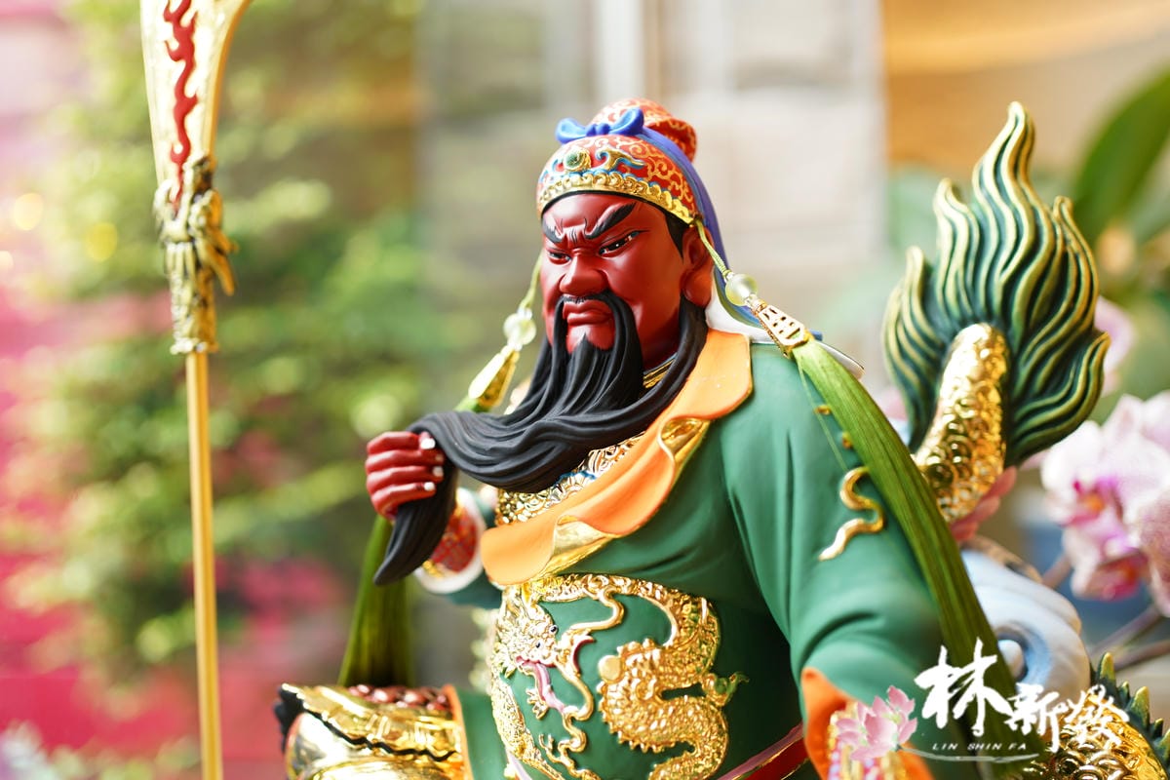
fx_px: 1137
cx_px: 585
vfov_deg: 37.9
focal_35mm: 35
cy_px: 390
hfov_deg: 54.4
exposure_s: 1/80
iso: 400
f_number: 2.2
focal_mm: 35
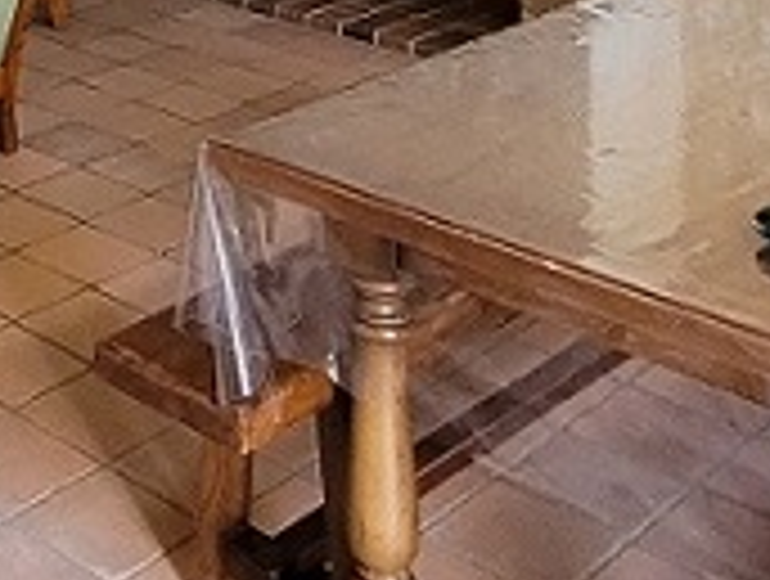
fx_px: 1560
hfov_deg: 25.3
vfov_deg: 17.5
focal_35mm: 70
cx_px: -117
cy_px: -436
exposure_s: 1/50
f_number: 2.2
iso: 320
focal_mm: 1.74
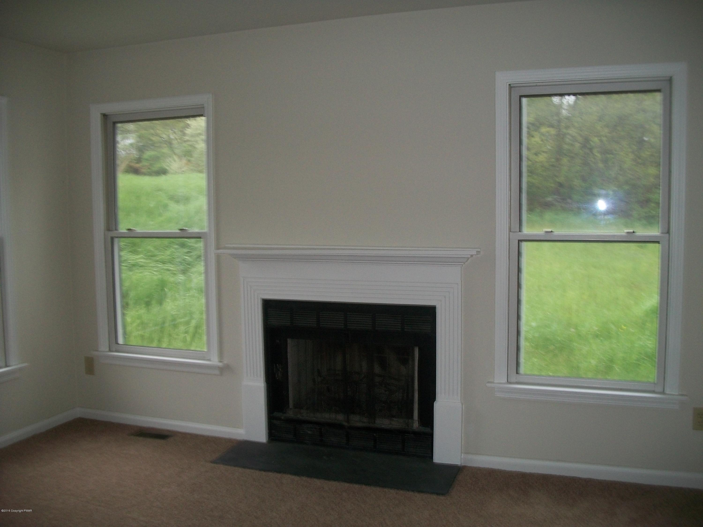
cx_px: 352
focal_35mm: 32
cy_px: 264
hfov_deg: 56.8
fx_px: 650
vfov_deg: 44.2
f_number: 2.9
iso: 80
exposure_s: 1/30
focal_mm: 5.7
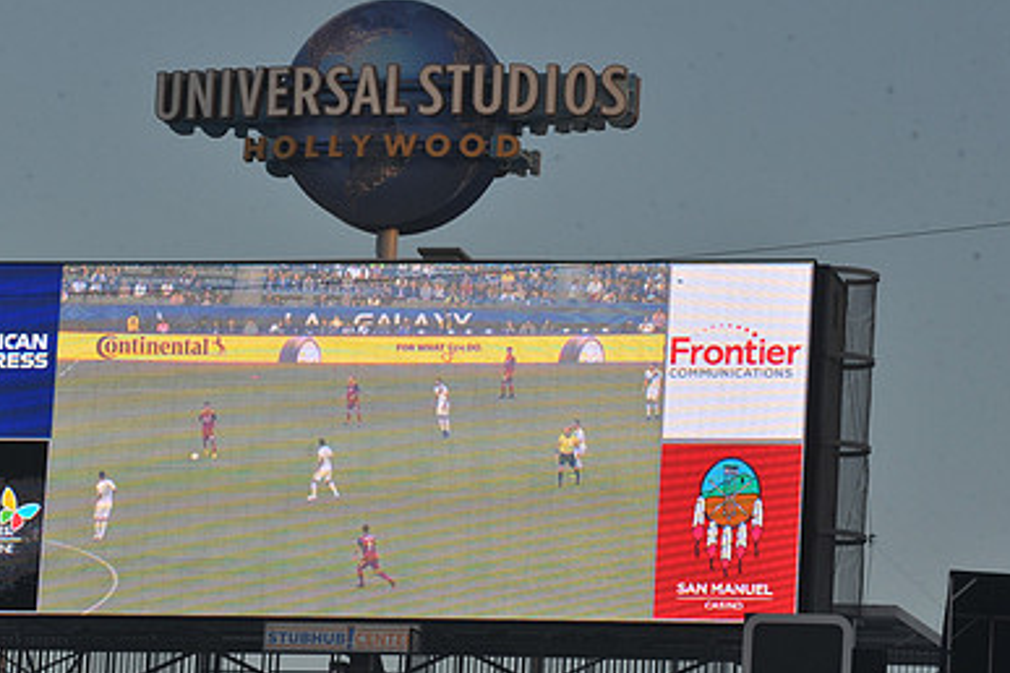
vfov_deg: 5.2
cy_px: 389
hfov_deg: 7.9
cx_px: 376
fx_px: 7350
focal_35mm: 262
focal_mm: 175
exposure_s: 1/640
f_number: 13
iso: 800
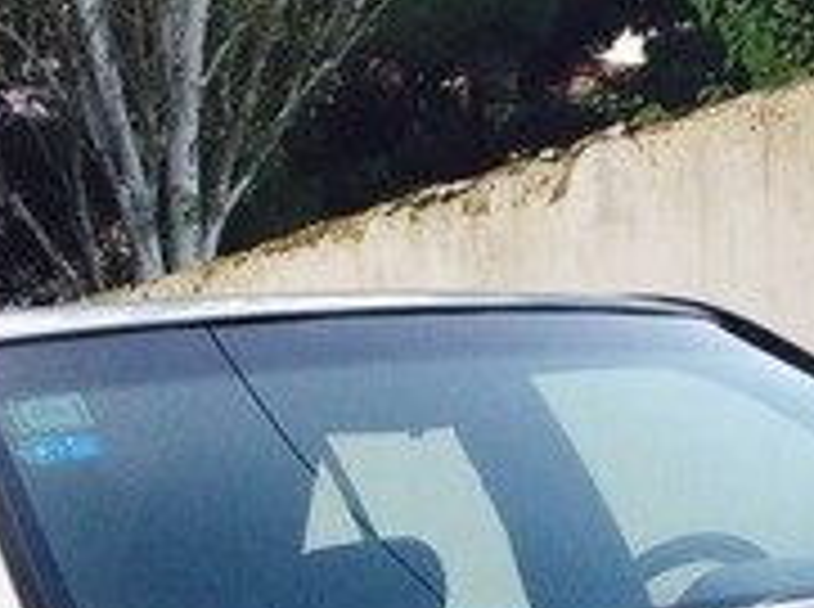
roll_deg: +5.9
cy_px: 1106
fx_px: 2488
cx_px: 409
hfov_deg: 18.6
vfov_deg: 12.6
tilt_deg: -12.2
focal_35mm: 106
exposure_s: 1/169
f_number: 2.2
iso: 32
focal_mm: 4.15
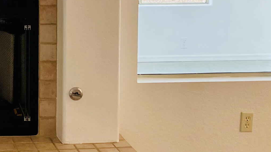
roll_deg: +0.2
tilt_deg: -5.1
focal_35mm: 84
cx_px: -58
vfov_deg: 14.0
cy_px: -30
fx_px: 604
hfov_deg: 23.1
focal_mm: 4.25
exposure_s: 1/120
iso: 100
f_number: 1.8
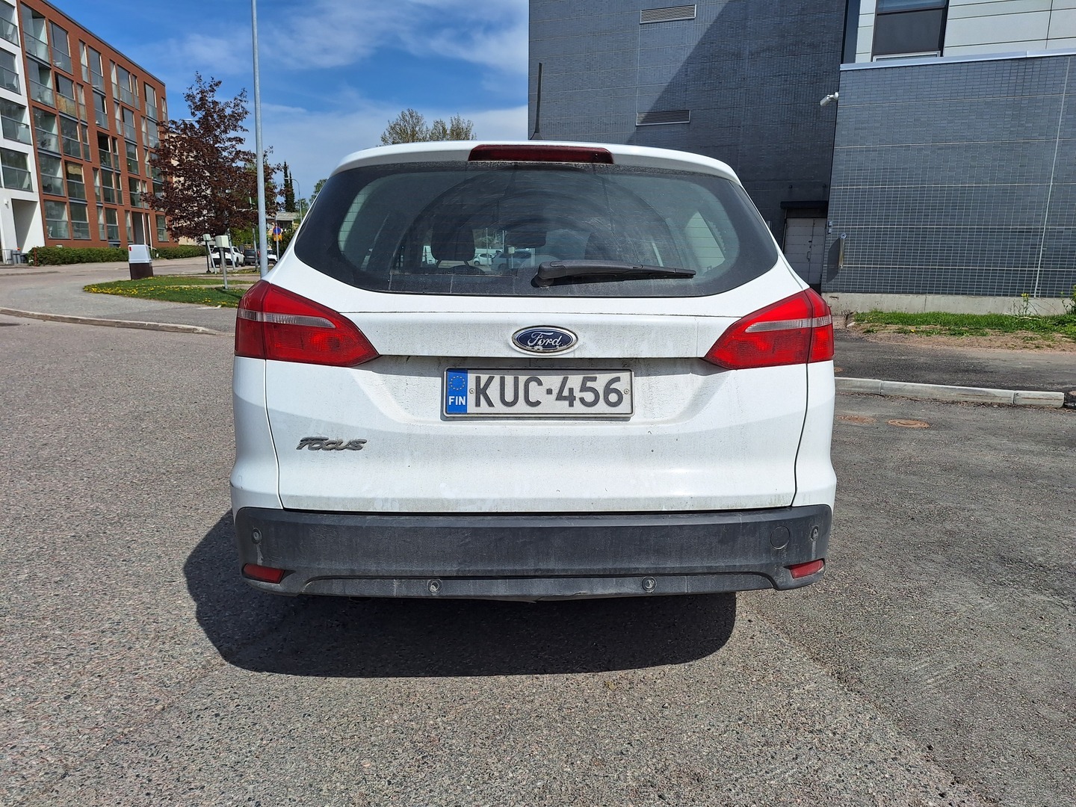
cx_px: 538
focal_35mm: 23
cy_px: 404
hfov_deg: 73.9
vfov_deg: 58.9
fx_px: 715
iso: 40
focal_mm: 5.54
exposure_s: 1/5525
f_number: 1.8
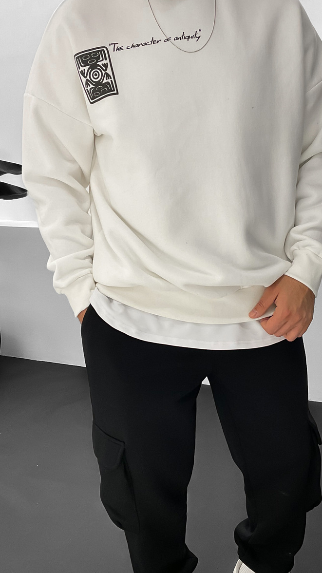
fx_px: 653
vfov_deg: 47.4
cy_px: 286
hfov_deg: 27.7
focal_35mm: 43
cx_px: 185
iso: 50
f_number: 1.8
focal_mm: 3
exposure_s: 1/100
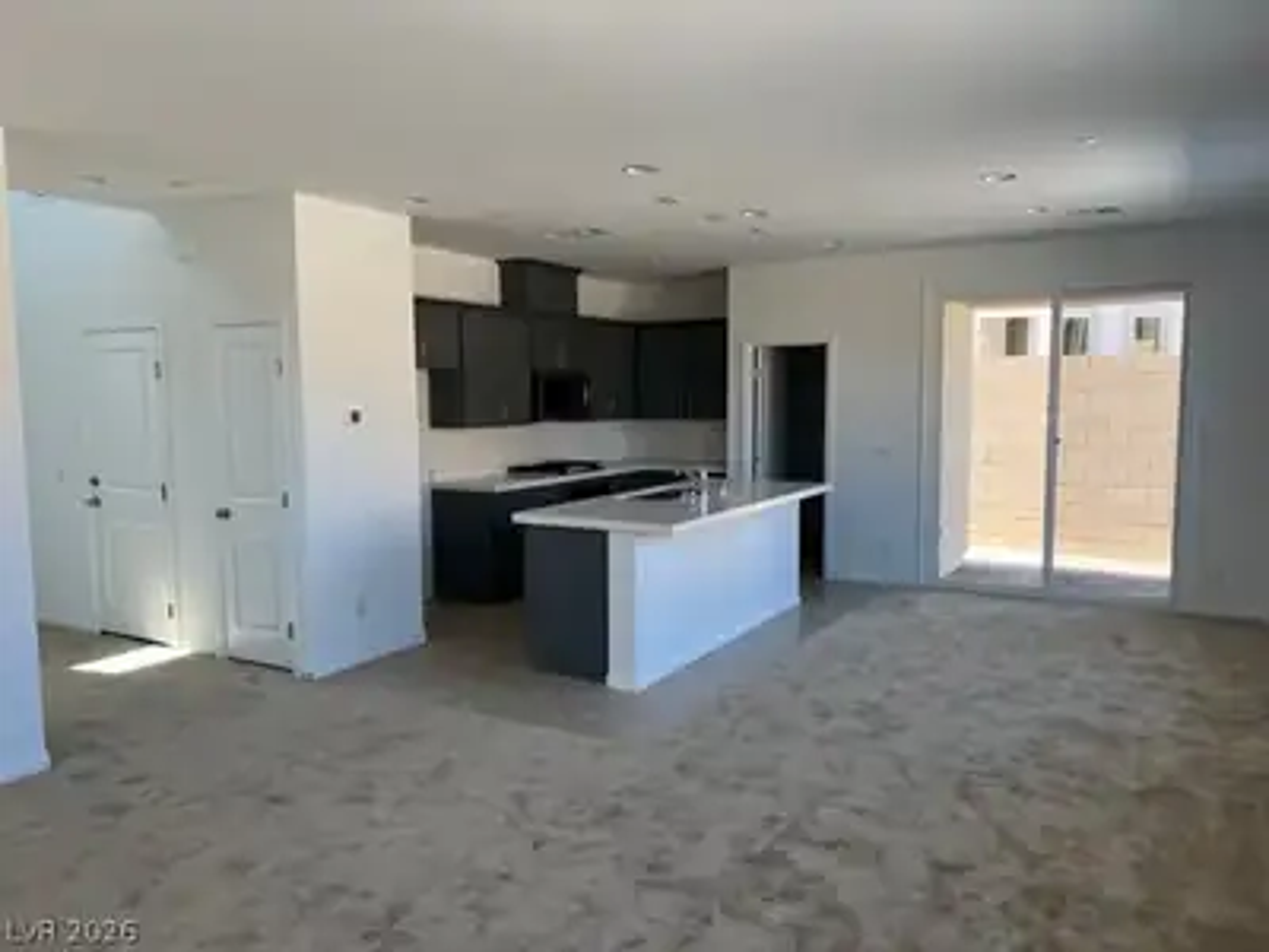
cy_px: 476
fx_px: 953
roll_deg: +0.4
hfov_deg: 67.3
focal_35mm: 26
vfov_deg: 53.1
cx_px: 634
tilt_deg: -5.7
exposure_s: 1/188
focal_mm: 5.7
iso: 40
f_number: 1.5
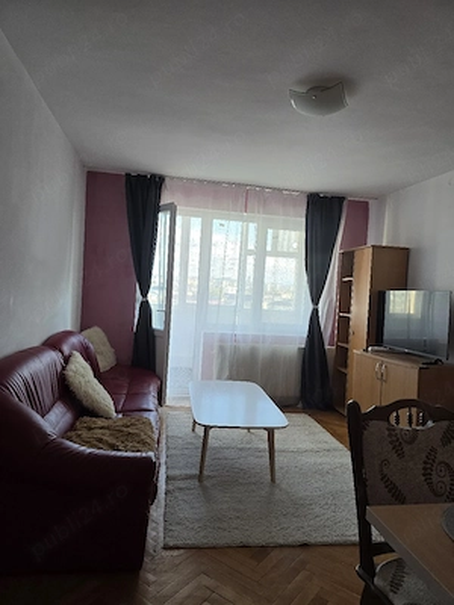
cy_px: 302
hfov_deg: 58.9
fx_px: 402
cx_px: 227
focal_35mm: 23
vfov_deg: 73.9
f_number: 1.7
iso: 125
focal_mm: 6.3
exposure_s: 1/182
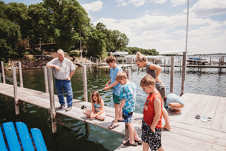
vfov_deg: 53.2
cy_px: 76
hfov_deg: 73.7
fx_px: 151
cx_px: 113
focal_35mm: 24
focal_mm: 24
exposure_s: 1/4000
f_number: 2.2
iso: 100
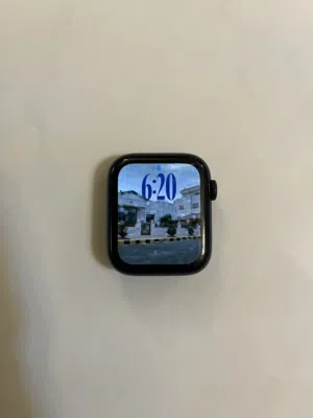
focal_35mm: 26
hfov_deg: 53.1
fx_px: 313
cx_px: 156
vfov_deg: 67.3
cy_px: 209
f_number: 1.6
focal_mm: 5.1
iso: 100
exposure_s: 1/50
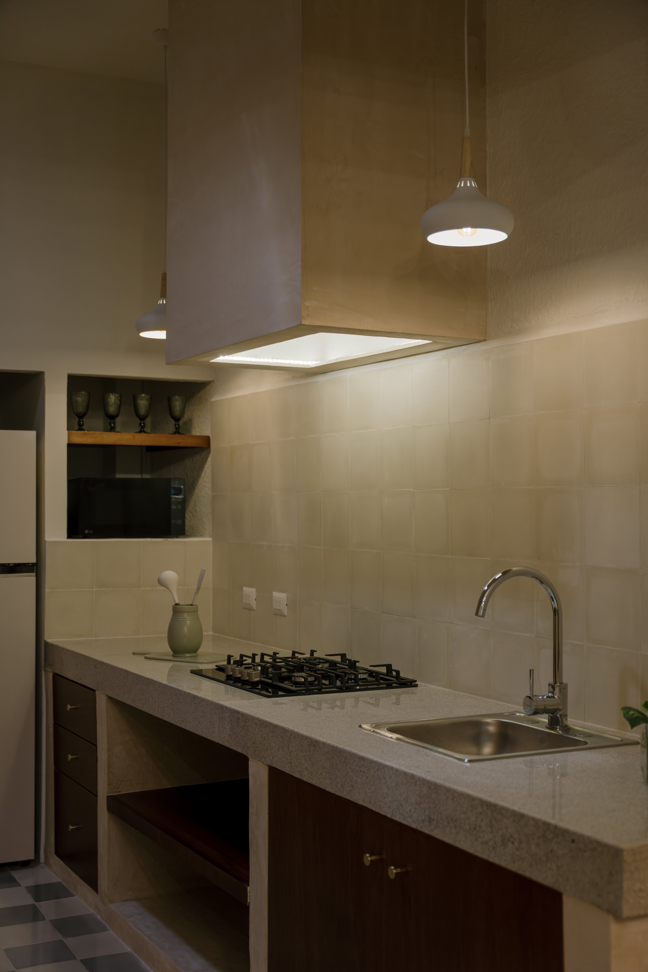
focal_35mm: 44
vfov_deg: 44.6
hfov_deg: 30.6
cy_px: 486
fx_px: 1185
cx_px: 324
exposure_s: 1/200
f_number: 2.8
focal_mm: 43.9
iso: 400
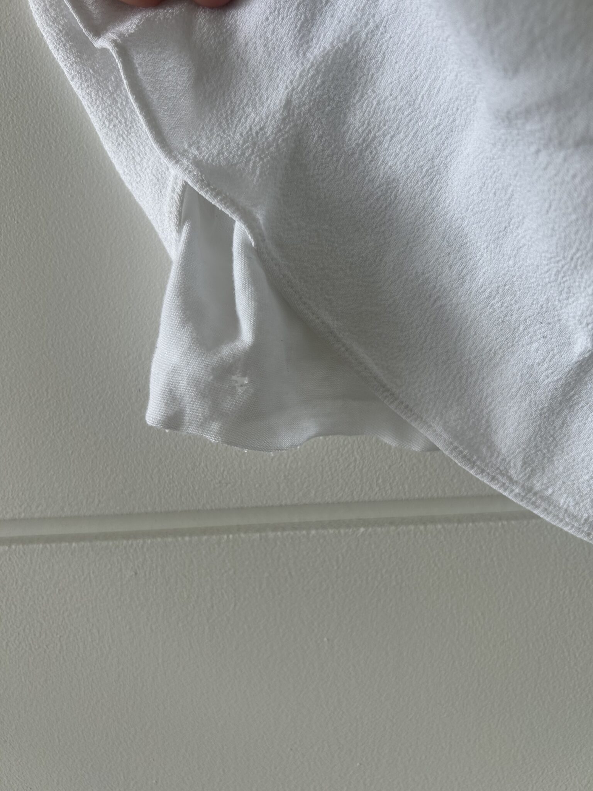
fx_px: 594
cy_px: 396
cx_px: 296
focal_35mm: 26
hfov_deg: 53.1
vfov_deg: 67.3
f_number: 1.5
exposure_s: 1/147
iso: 32
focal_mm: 5.7
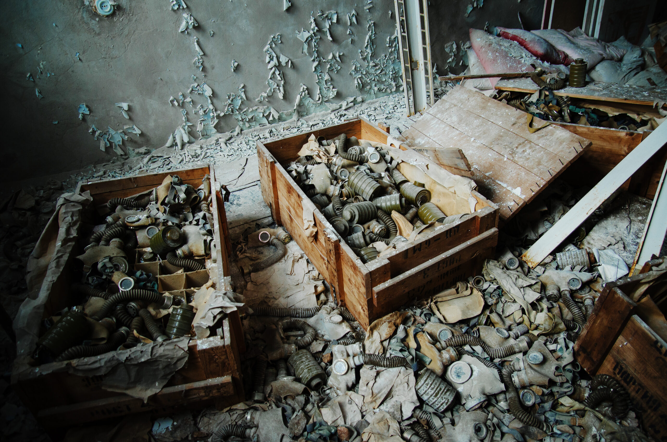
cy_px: 221
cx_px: 334
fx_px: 888
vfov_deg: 28.0
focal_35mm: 48
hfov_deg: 41.2
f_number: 3.5
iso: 500
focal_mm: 32
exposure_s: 1/400
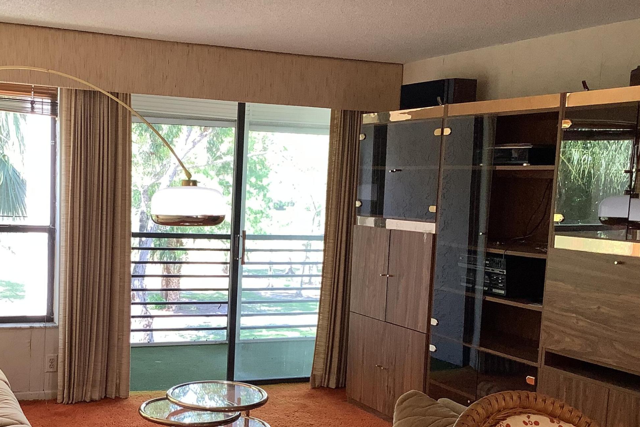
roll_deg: -1.0
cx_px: 215
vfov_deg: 27.9
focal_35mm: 48
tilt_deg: -6.2
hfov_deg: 40.6
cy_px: 291
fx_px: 853
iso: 50
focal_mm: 3.3
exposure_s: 1/60
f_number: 2.4
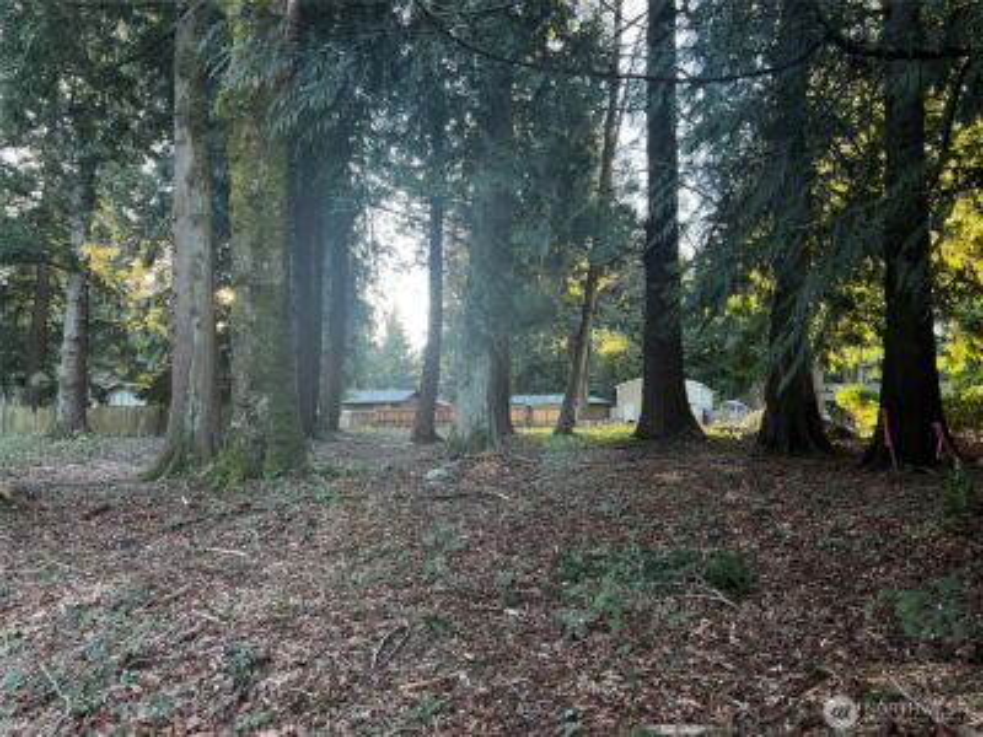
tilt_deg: +5.6
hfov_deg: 67.3
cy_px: 368
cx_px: 492
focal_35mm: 26
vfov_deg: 53.1
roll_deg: -1.2
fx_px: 738
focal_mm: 5.7
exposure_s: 1/98
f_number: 1.5
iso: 125
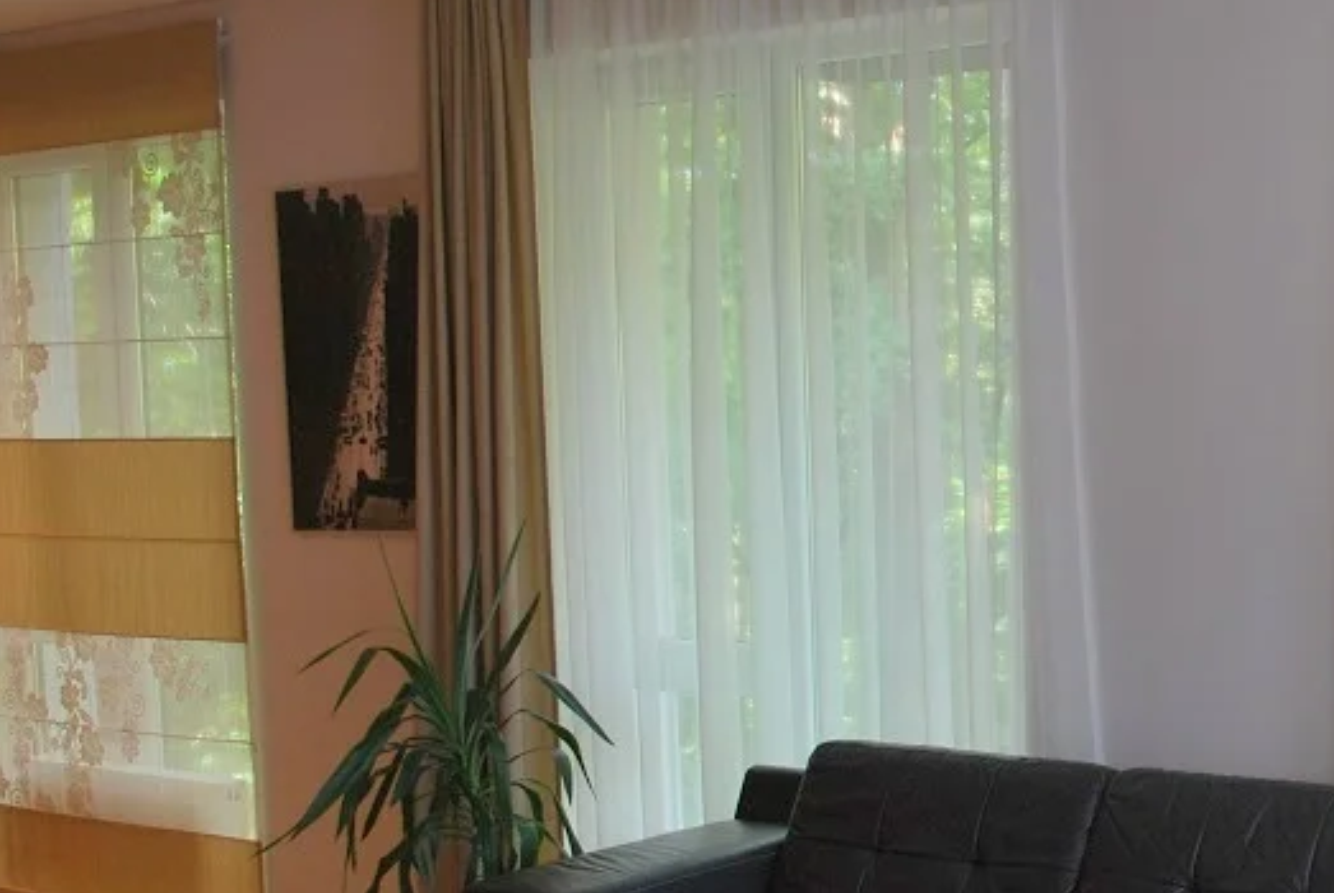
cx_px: 1217
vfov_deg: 22.6
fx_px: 2226
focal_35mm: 60
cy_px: 602
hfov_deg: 31.7
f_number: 3.5
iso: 200
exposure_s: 1/30
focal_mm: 18
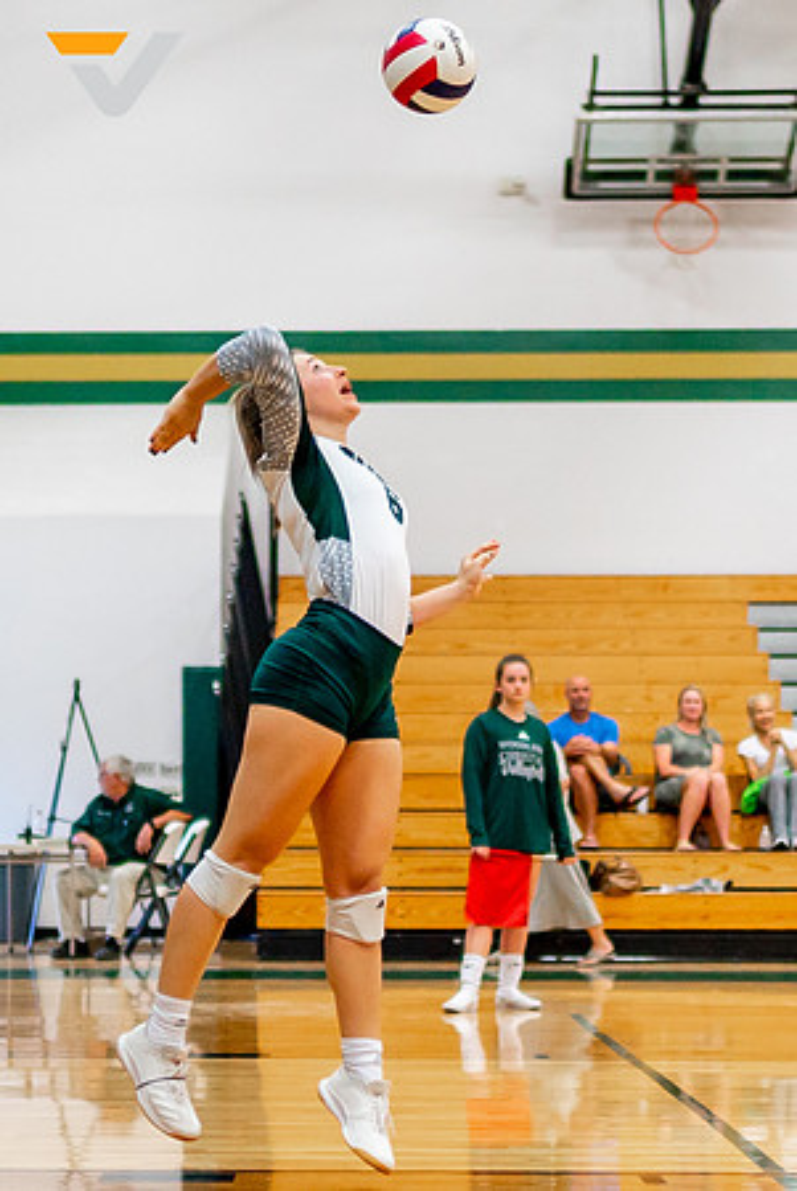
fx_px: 3232
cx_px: 216
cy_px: 718
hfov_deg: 14.0
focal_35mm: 98
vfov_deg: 20.9
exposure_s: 1/1250
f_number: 1.4
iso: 800
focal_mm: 35
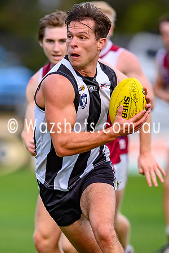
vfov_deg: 2.1
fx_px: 6781
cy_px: 161
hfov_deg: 1.4
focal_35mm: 963
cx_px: 48
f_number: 4
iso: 640
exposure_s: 1/1600
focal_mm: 500
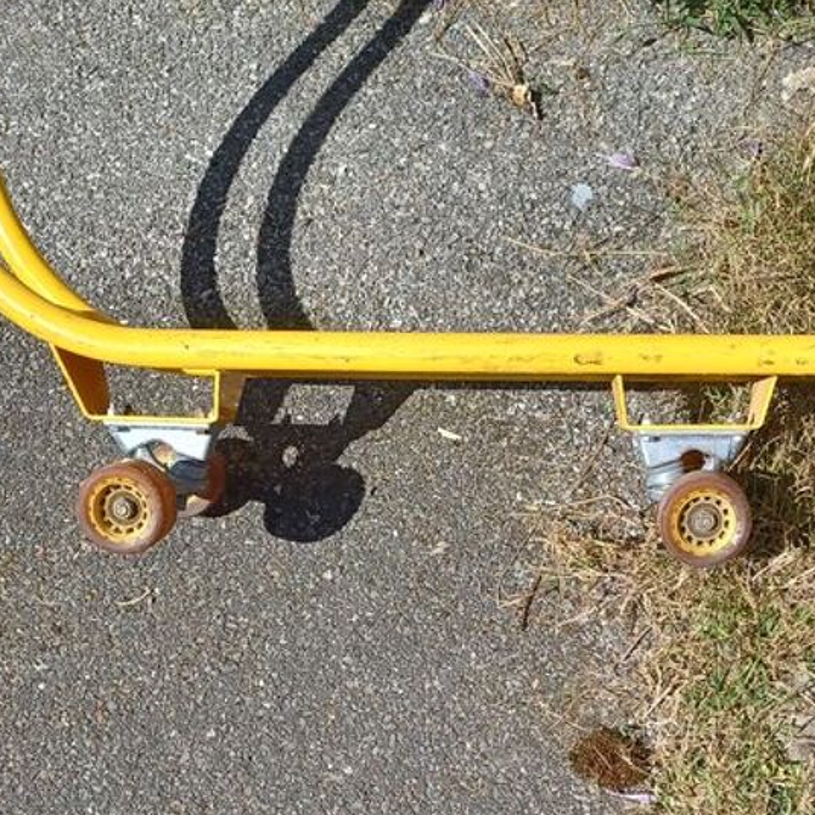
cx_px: 450
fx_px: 1465
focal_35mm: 55
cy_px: 738
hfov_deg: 31.1
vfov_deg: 29.7
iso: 32
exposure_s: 1/418
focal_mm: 4.6
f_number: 1.8
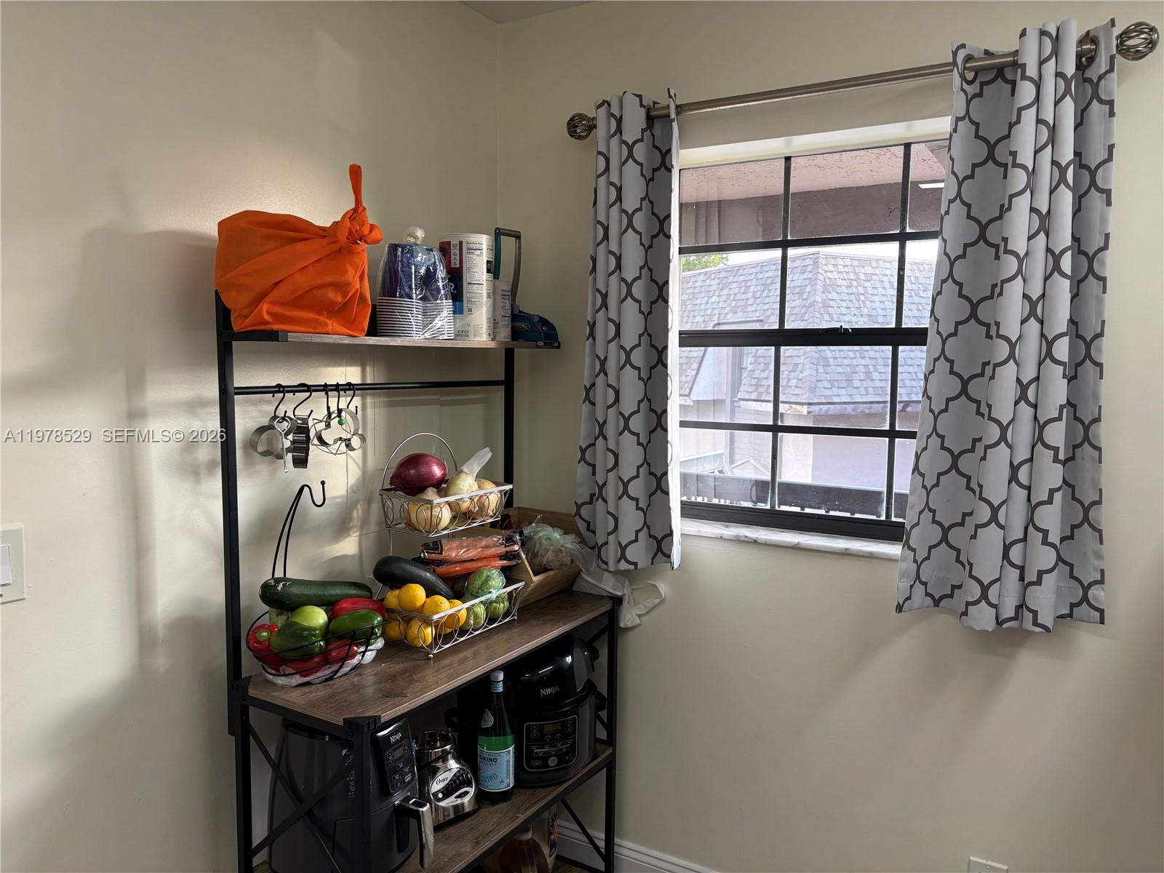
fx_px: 874
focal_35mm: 26
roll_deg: -0.6
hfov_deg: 67.3
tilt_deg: -4.6
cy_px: 436
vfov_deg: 53.1
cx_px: 582
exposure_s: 1/120
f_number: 1.6
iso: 125
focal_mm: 5.96
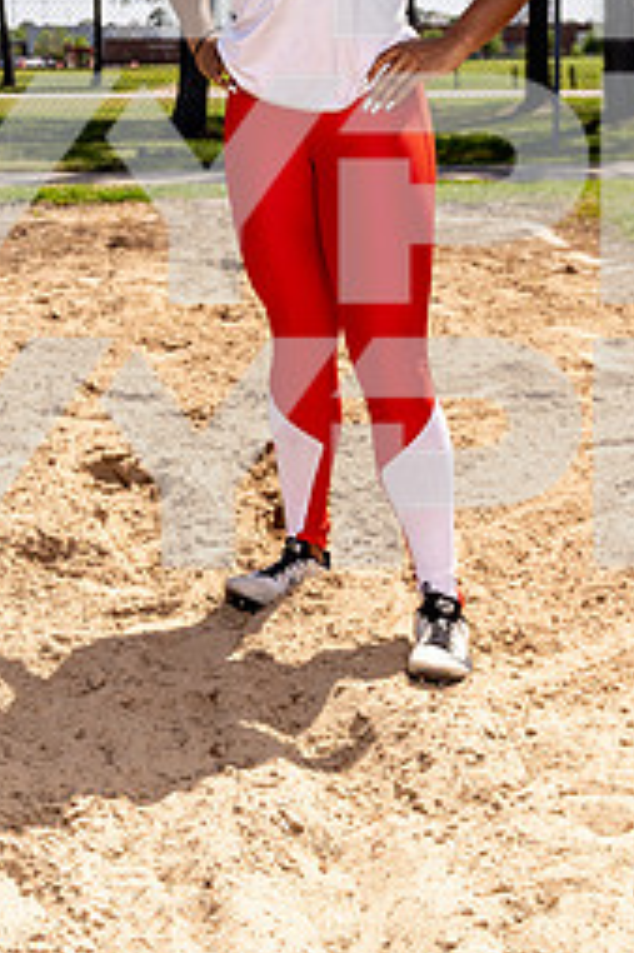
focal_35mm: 62
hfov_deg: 21.9
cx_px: 296
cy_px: 191
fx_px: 1640
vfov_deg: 31.6
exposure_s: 1/640
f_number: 4.5
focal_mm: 35
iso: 100
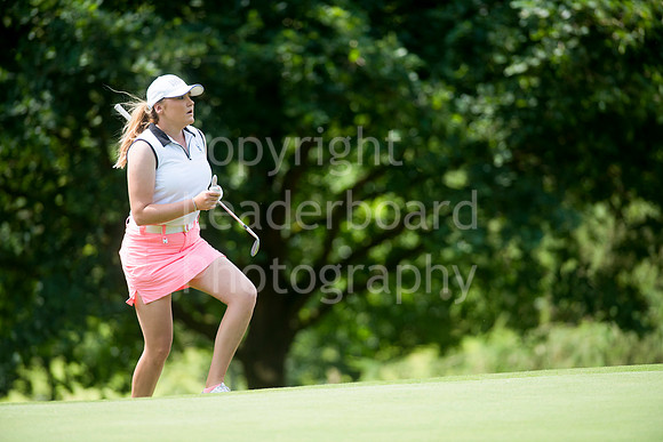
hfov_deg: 6.9
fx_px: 5526
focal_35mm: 300
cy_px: 221
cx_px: 332
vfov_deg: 4.6
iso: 400
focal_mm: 300
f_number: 4
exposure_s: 1/2000
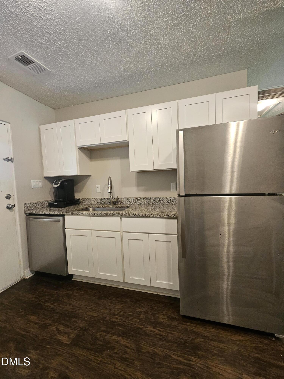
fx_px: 142
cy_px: 190
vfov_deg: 106.2
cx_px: 142
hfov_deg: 89.9
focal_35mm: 13
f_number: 2.2
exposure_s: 1/60
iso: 320
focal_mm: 2.2
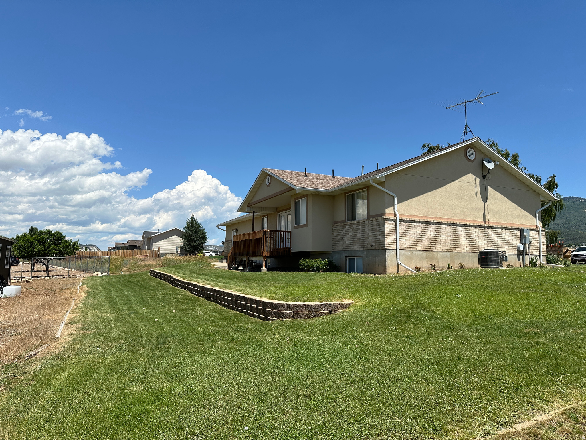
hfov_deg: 71.6
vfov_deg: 56.8
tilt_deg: +8.0
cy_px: 220
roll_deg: -1.3
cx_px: 293
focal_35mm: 24
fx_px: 406
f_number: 1.78
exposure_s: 1/5525
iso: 80
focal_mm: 6.86
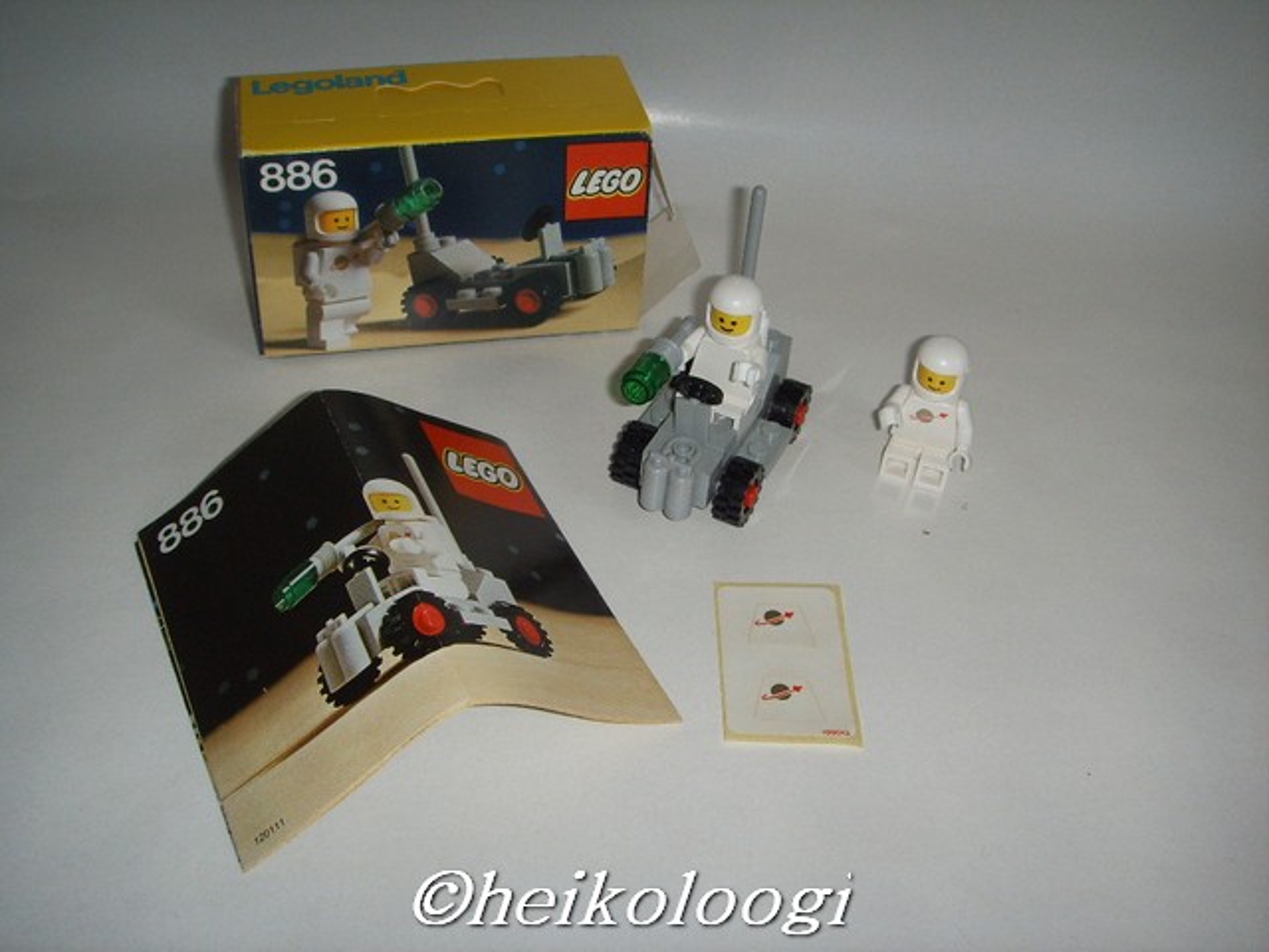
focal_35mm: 39
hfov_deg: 47.9
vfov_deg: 36.8
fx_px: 1430
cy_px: 476
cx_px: 634
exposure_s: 1/45
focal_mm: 6.6
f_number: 3.5
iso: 100
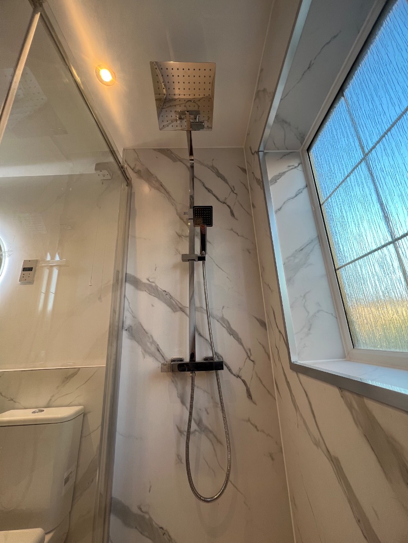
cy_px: 272
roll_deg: +2.9
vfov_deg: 106.2
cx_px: 204
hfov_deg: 89.9
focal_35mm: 13
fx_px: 204
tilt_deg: +17.4
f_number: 1.8
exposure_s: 1/100
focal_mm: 1.57
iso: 64
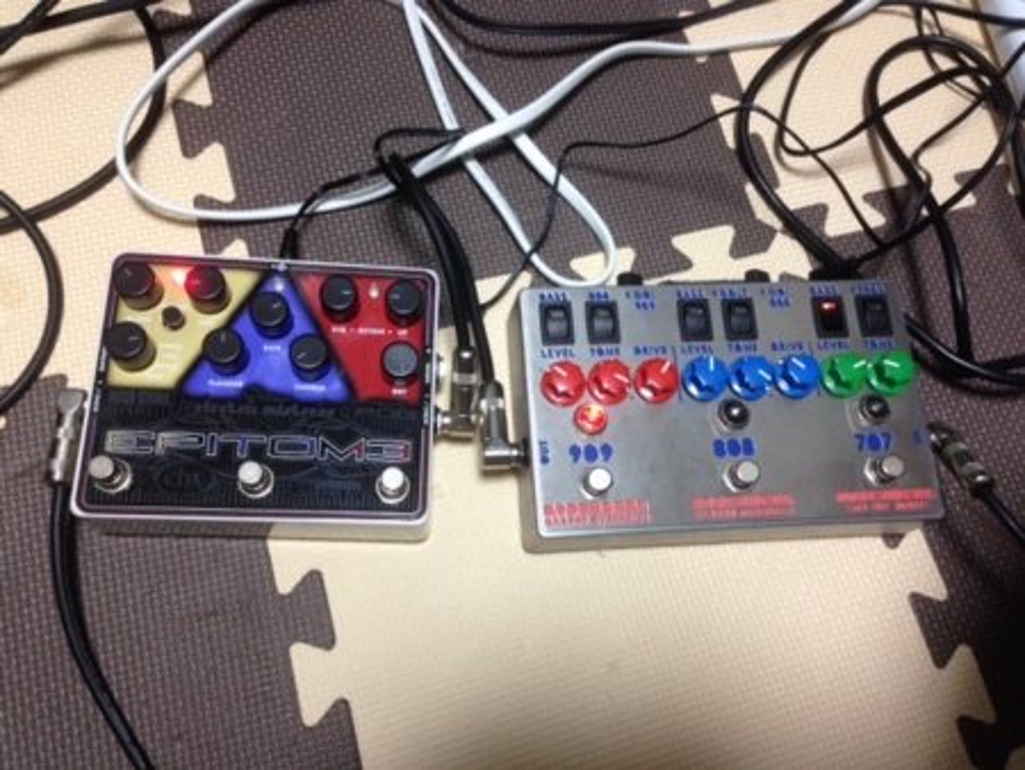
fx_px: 978
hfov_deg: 55.3
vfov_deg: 43.0
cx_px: 512
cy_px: 385
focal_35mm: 33
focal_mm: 4.12
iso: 160
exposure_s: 1/20
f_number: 2.4
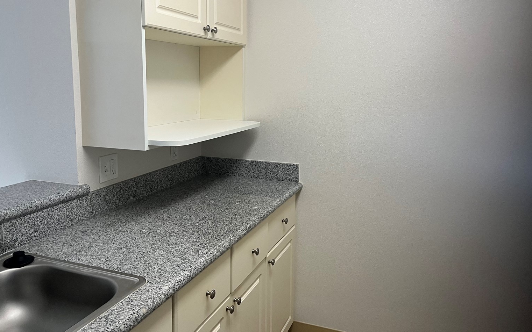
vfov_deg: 42.9
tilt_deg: -8.2
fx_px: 420
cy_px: 131
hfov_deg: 64.6
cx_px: 261
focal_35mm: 29
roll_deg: +1.2
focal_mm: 5.1
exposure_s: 1/60
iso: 125
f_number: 1.6
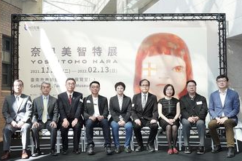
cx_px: 124
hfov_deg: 47.4
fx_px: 275
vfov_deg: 32.6
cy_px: 88
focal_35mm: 41
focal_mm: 23
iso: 1600
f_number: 4
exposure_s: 1/160
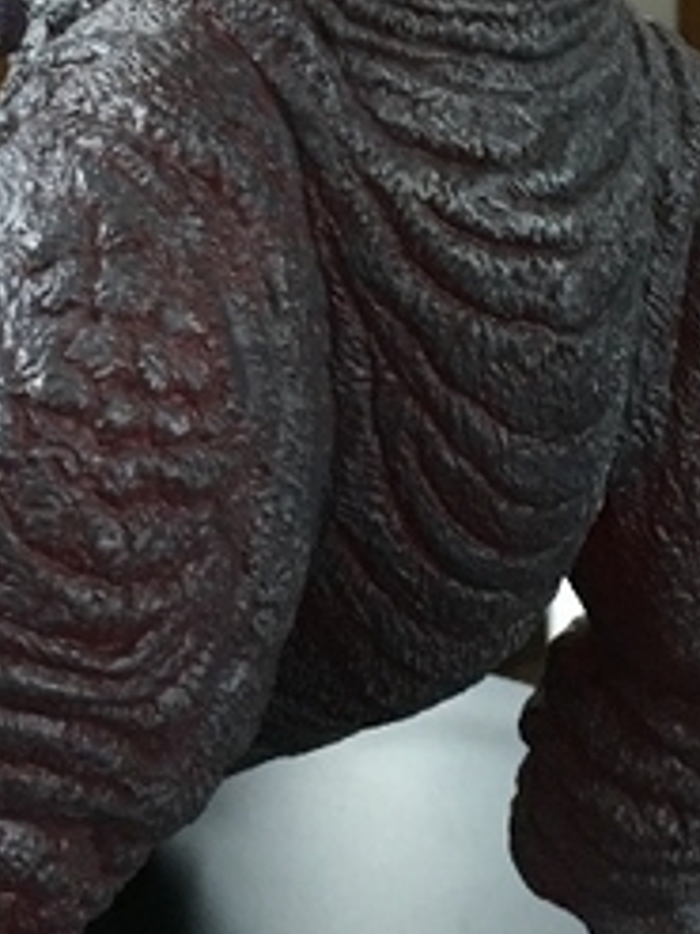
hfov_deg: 15.7
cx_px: 409
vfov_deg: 20.4
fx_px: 2537
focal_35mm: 94
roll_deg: +1.3
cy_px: 87
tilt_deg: -4.6
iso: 80
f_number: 2.2
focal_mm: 4.15
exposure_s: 1/10
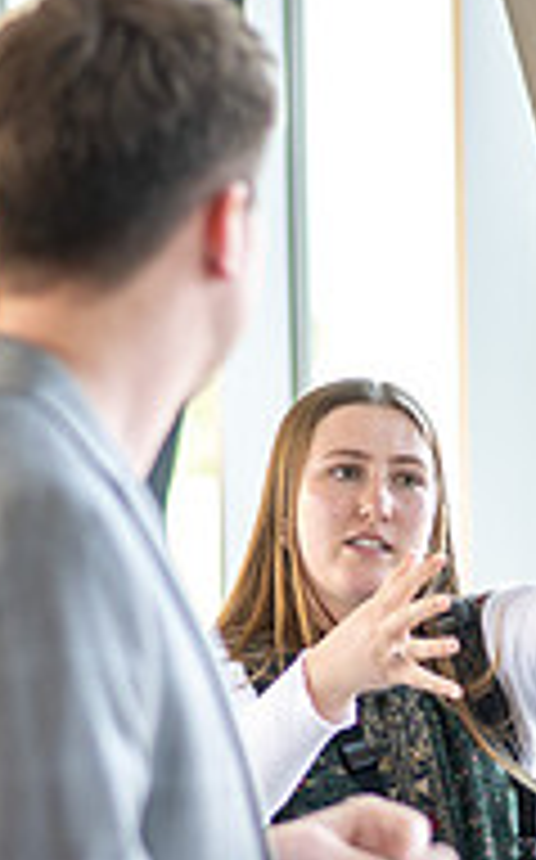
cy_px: 691
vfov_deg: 13.4
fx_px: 3631
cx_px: 378
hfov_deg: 8.4
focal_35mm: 155
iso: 100
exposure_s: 1/200
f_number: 1.8
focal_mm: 50
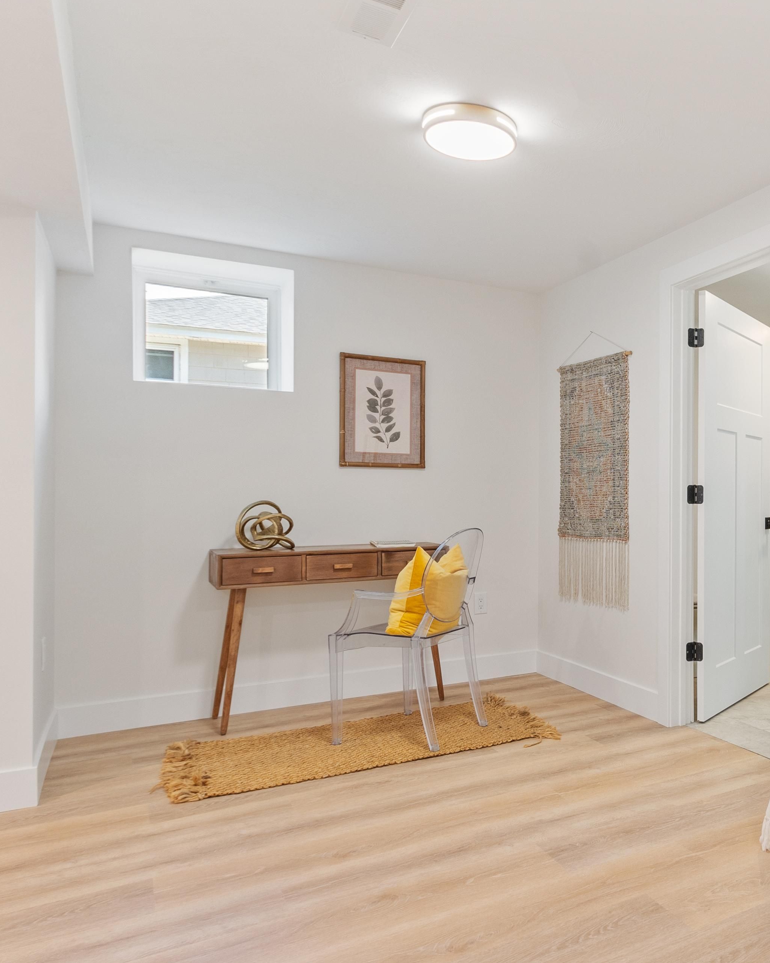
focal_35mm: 26
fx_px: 741
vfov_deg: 66.0
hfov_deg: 49.9
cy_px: 491
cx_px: 668
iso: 400
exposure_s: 1/1.25
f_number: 8
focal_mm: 12
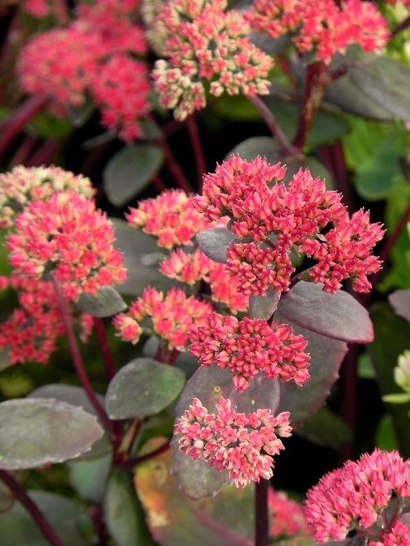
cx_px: 205
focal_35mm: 425
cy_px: 273
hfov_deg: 3.5
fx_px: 6712
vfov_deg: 4.7
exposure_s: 1/200
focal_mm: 75.7
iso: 160
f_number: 5
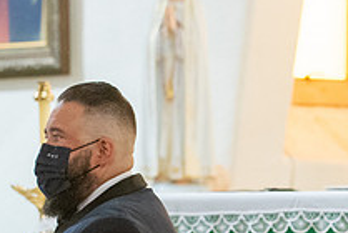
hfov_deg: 4.7
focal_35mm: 441
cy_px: 209
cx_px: 167
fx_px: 4269
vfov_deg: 3.1
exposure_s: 1/160
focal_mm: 105
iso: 2000
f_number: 3.5
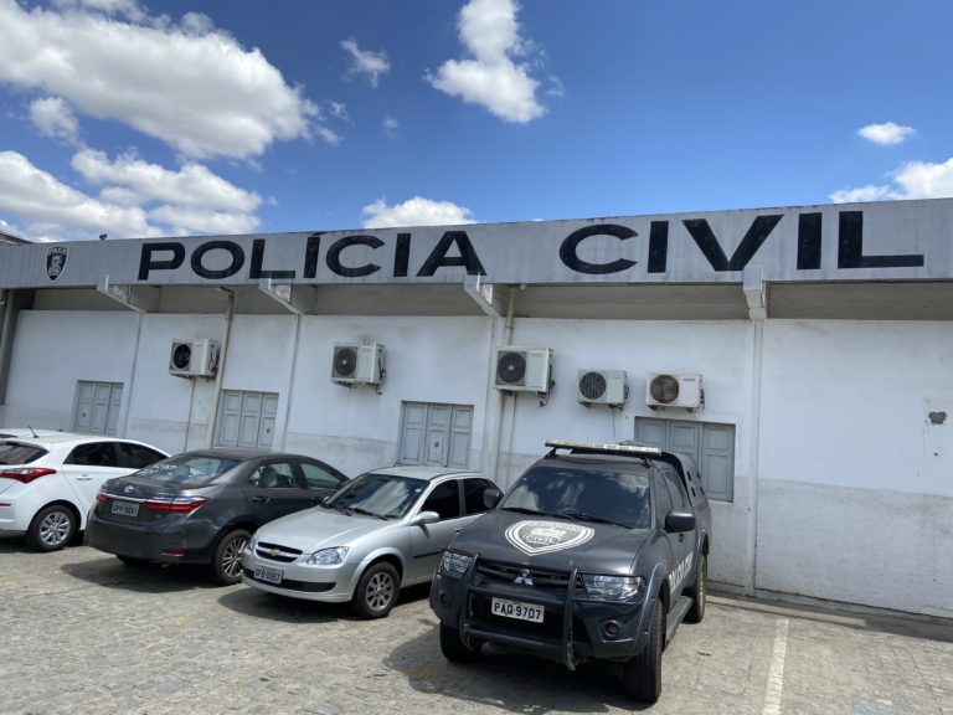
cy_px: 358
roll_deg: -5.7
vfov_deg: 53.1
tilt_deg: +7.1
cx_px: 476
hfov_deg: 67.3
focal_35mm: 26
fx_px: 716
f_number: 1.8
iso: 32
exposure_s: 1/3135
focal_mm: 4.25
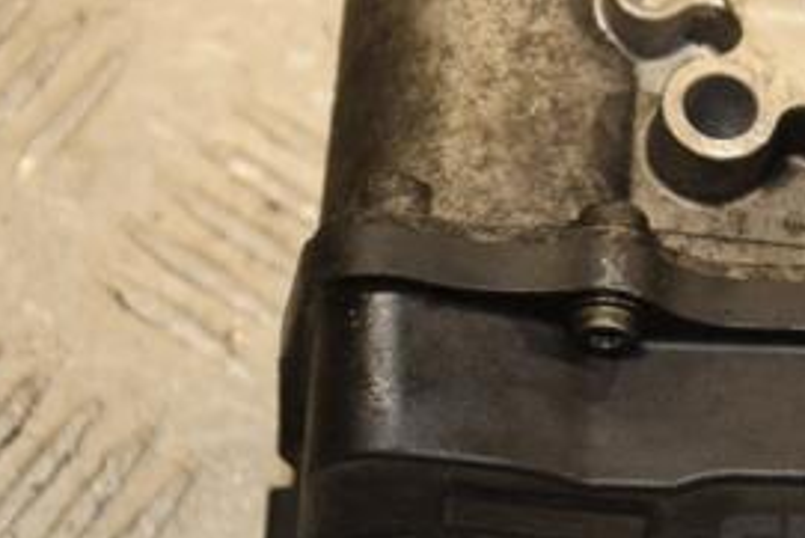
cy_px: 163
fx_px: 4899
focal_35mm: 219
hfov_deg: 9.4
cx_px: 665
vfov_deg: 6.3
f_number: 5.3
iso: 800
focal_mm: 66
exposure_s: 1/200
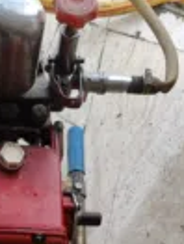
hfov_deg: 20.8
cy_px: 349
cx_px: 28
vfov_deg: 23.2
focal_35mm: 70
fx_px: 494
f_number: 1.8
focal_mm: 6.06
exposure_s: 1/366
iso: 50
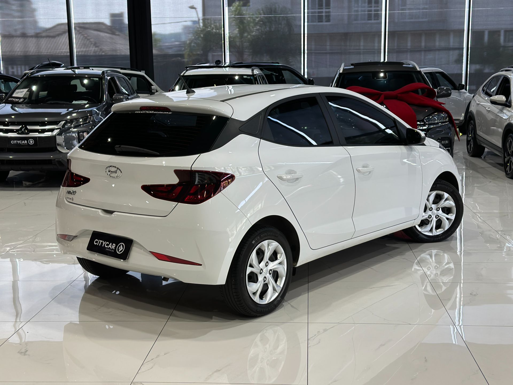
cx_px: 256
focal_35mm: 48
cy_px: 192
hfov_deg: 39.7
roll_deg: +0.8
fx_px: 711
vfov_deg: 30.3
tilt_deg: -9.9
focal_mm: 6.86
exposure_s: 1/160
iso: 100
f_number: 1.78
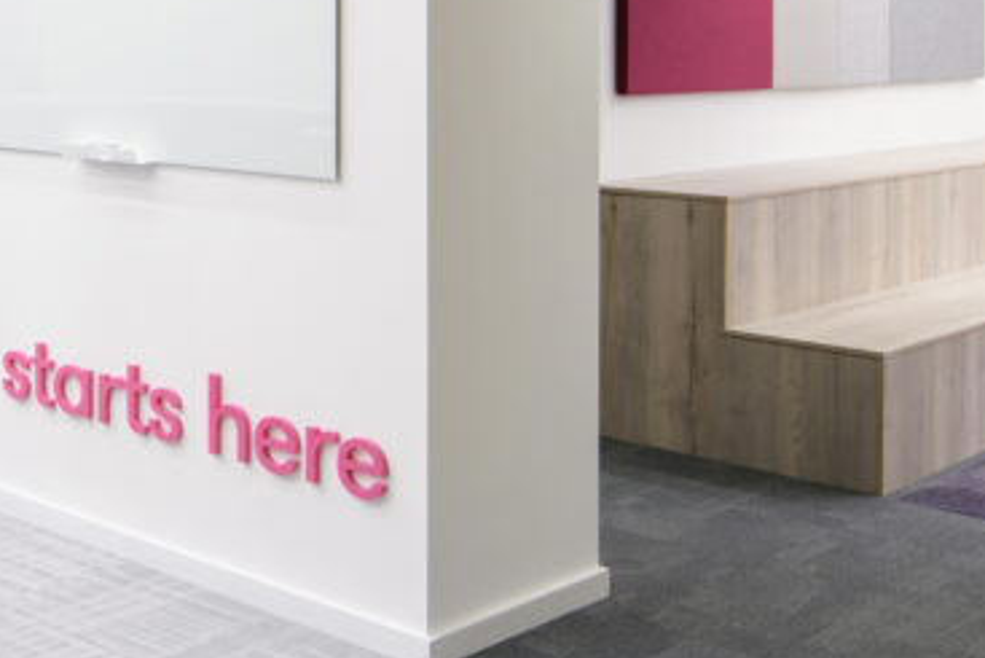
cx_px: -134
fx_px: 1451
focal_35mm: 53
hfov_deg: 32.4
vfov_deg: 24.8
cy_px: 60
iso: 160
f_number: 13
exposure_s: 1/6
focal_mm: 19
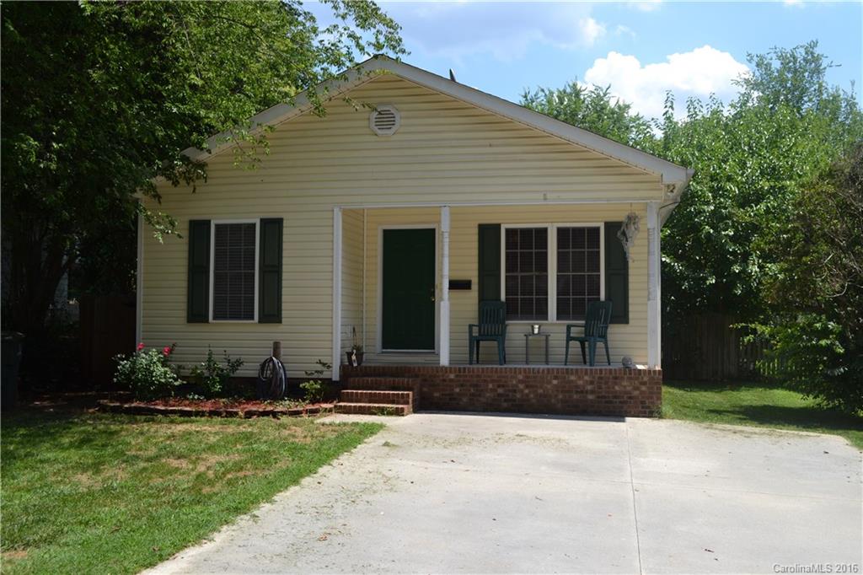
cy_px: 288
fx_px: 863
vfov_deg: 36.8
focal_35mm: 36
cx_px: 432
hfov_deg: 53.1
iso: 100
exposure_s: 1/200
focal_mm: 24
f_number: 8
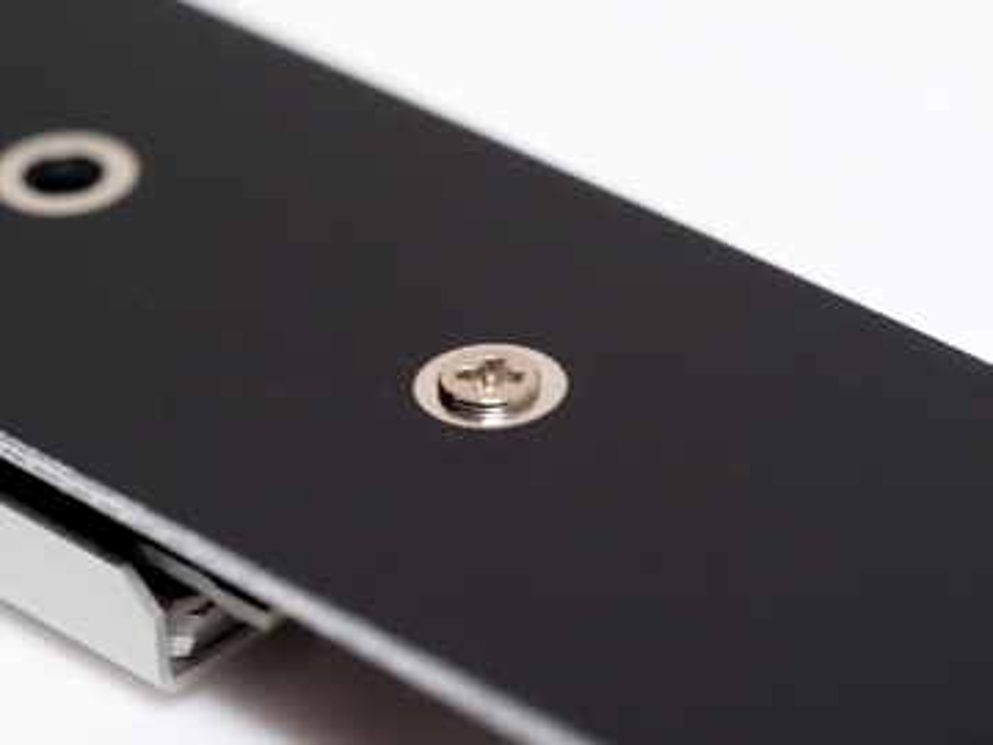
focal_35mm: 120
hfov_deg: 16.4
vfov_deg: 12.3
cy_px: 372
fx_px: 3442
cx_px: 496
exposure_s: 1/30
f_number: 5.6
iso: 6400
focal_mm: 60
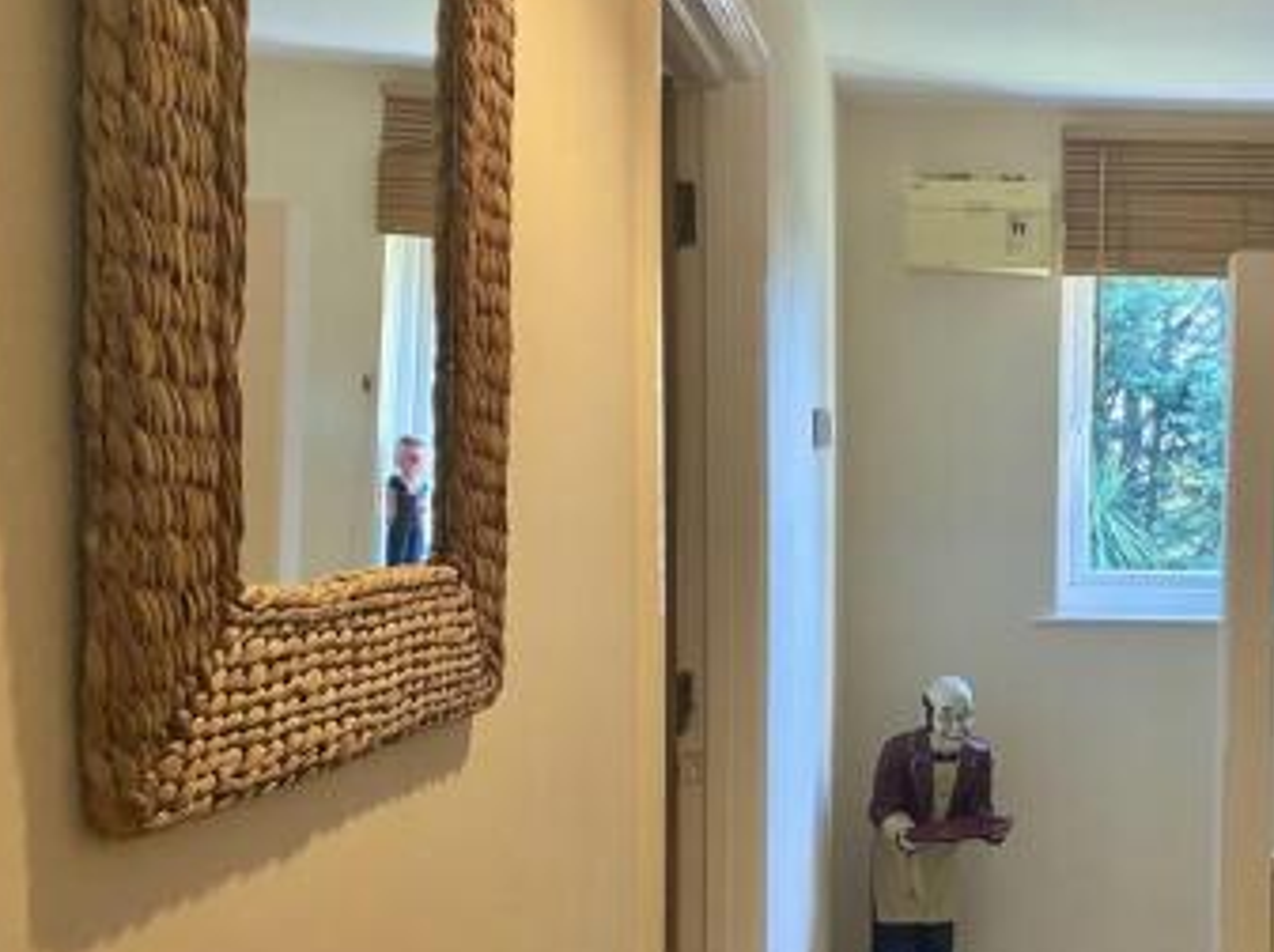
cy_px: 655
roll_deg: -1.2
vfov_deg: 31.8
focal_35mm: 45
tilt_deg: -3.7
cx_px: 1049
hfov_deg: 40.1
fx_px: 1654
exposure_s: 1/50
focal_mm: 4.25
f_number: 1.8
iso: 200
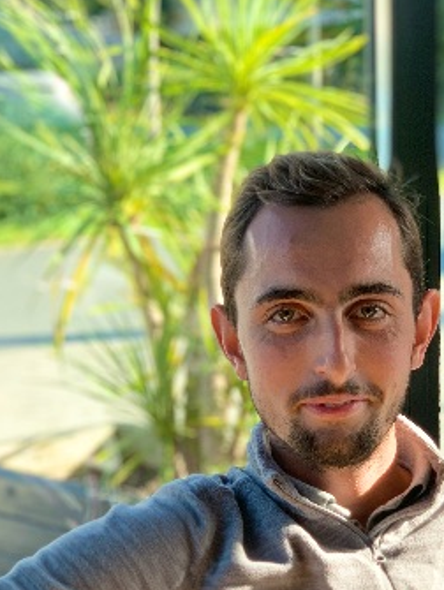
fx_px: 1587
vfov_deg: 21.0
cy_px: 373
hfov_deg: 15.8
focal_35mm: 93
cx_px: 333
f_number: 2.4
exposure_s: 1/122
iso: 16
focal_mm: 6
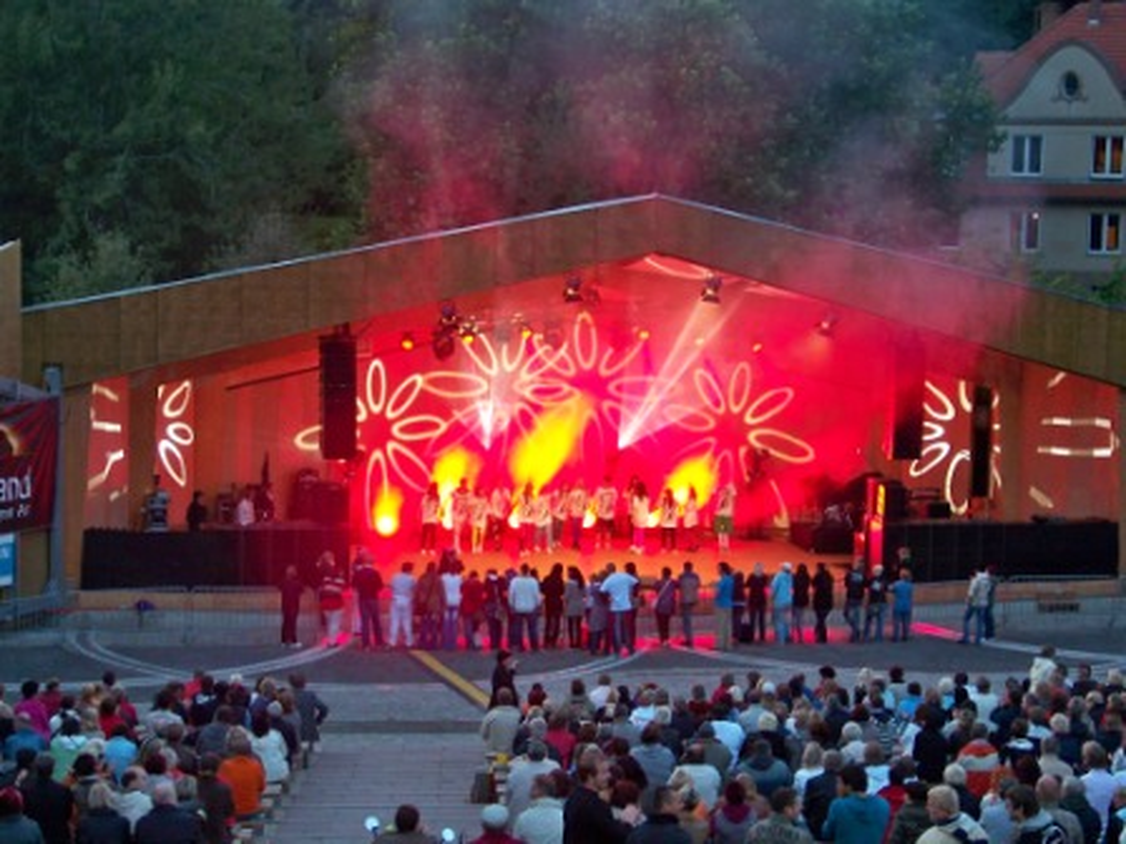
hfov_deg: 26.3
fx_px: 2407
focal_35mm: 74
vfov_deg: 19.9
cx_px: 563
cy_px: 422
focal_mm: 14.6
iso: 200
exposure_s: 1/40
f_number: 3.2
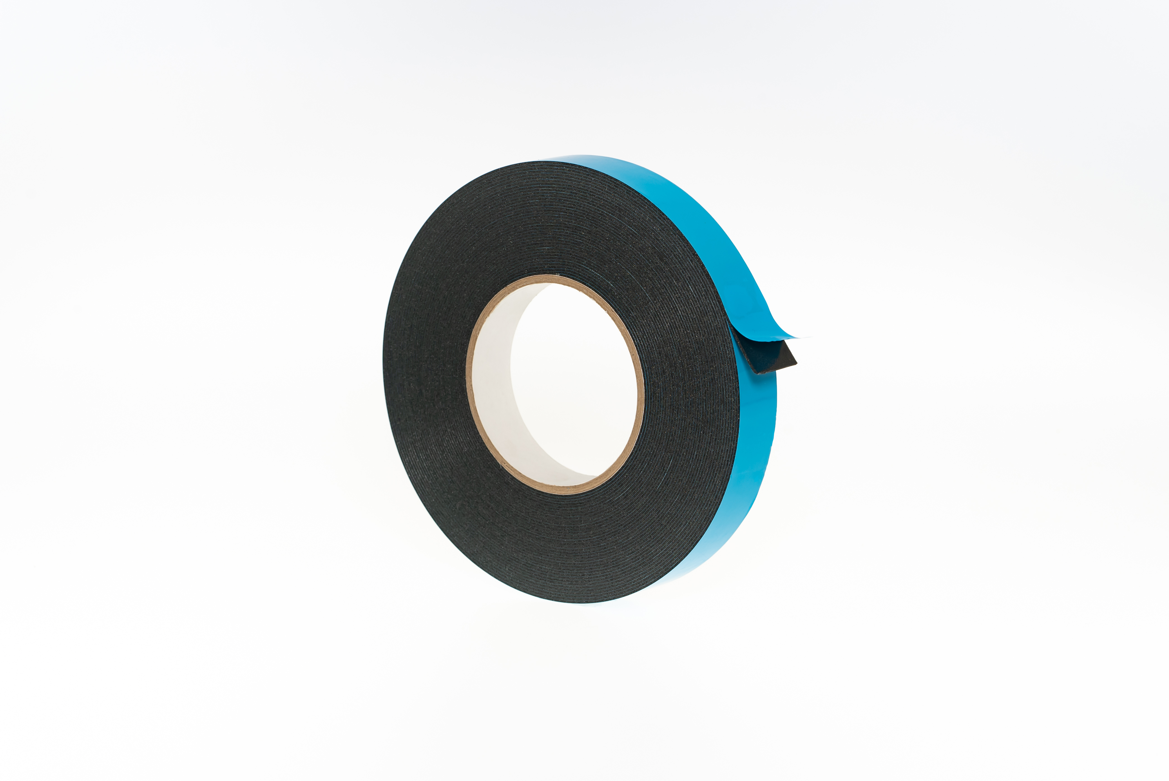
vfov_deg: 11.3
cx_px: 584
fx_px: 3964
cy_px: 390
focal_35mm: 122
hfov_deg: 16.8
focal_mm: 122
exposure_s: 1/100
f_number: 9
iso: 160
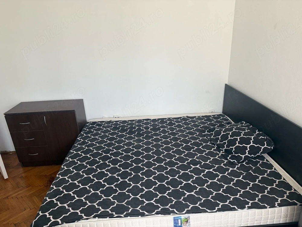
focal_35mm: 24
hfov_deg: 71.6
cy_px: 114
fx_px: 209
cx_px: 151
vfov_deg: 56.8
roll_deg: +2.0
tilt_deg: -20.6
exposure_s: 1/121
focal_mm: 6.76
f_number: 1.78
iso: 200
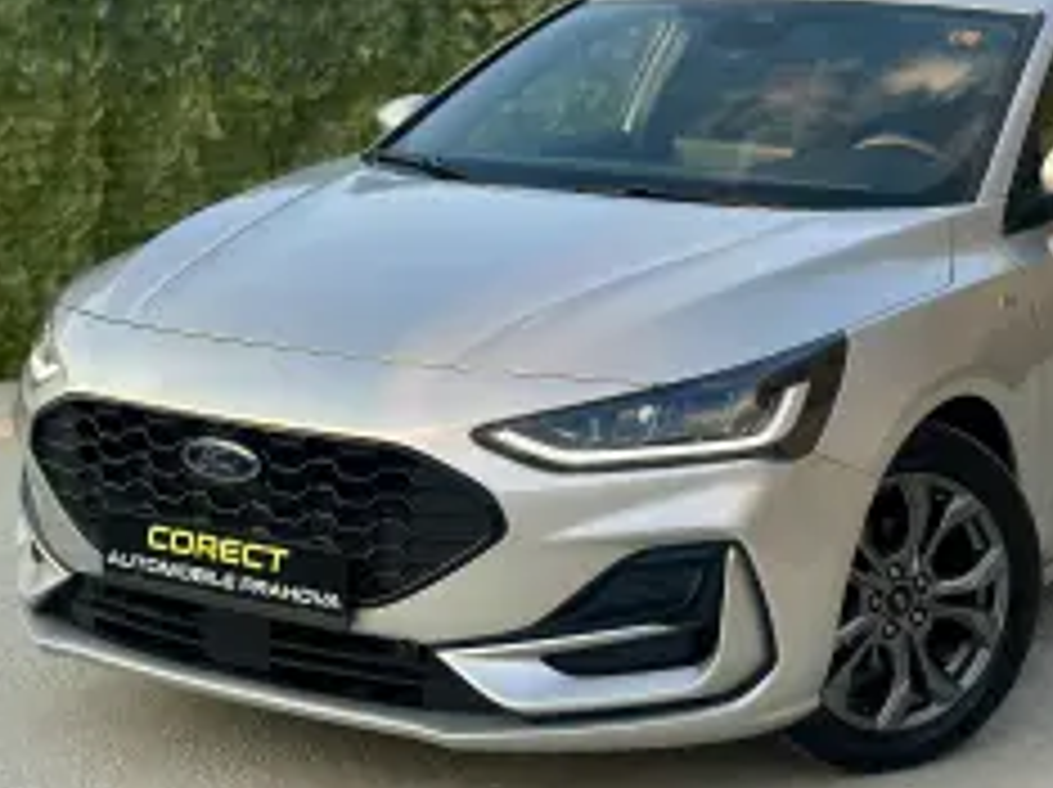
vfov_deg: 19.8
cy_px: 306
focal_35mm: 74
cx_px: 702
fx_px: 2249
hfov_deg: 26.2
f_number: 1.78
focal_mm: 6.86
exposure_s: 1/577
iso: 80
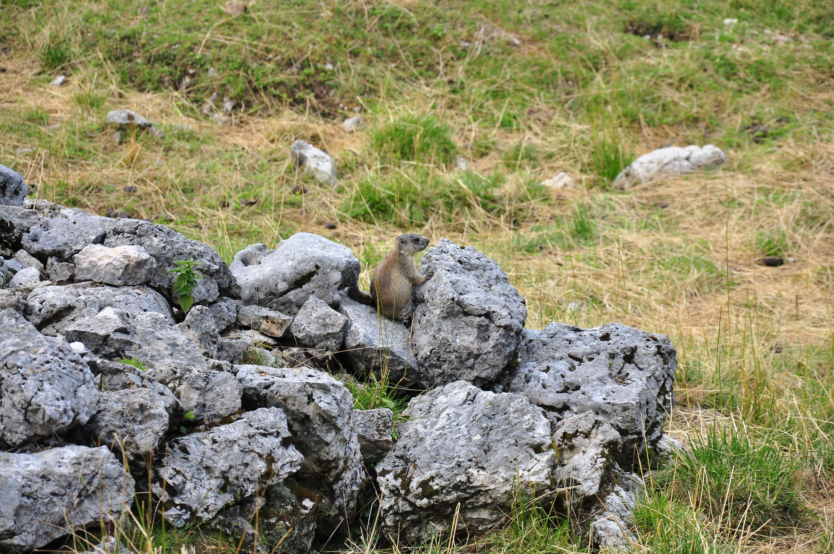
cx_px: 417
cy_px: 277
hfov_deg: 13.1
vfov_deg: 8.7
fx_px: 3644
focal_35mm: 158
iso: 640
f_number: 5.6
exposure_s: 1/250
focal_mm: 105
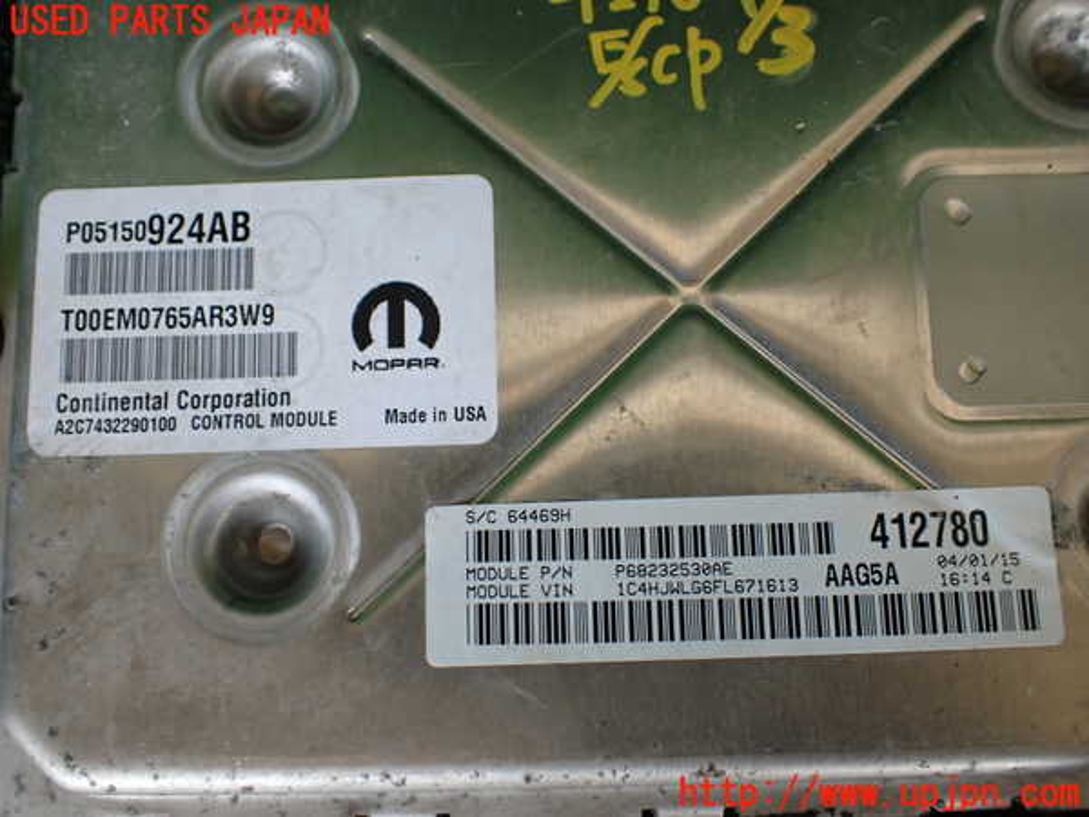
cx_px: 544
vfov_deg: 46.8
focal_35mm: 30
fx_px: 944
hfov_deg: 60.0
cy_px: 408
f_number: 2.3
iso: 200
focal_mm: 5.4
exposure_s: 1/125
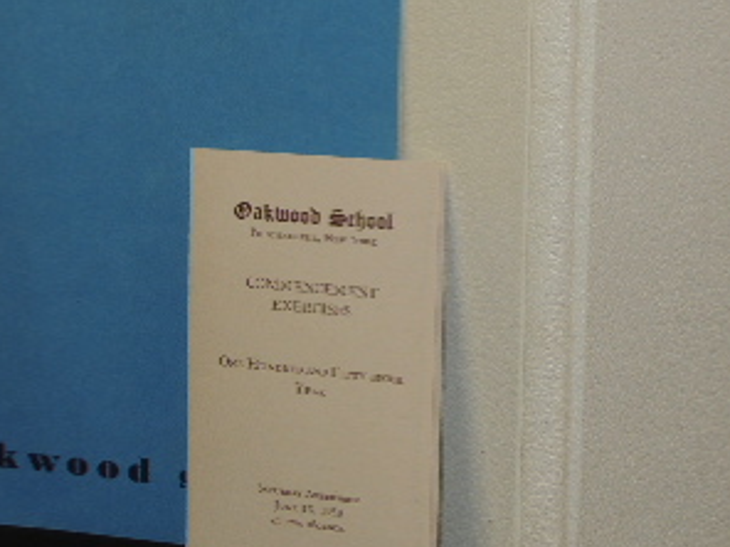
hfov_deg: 16.4
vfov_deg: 12.4
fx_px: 2510
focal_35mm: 119
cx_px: 570
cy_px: 96
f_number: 4
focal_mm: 9.9
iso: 200
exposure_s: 1/50
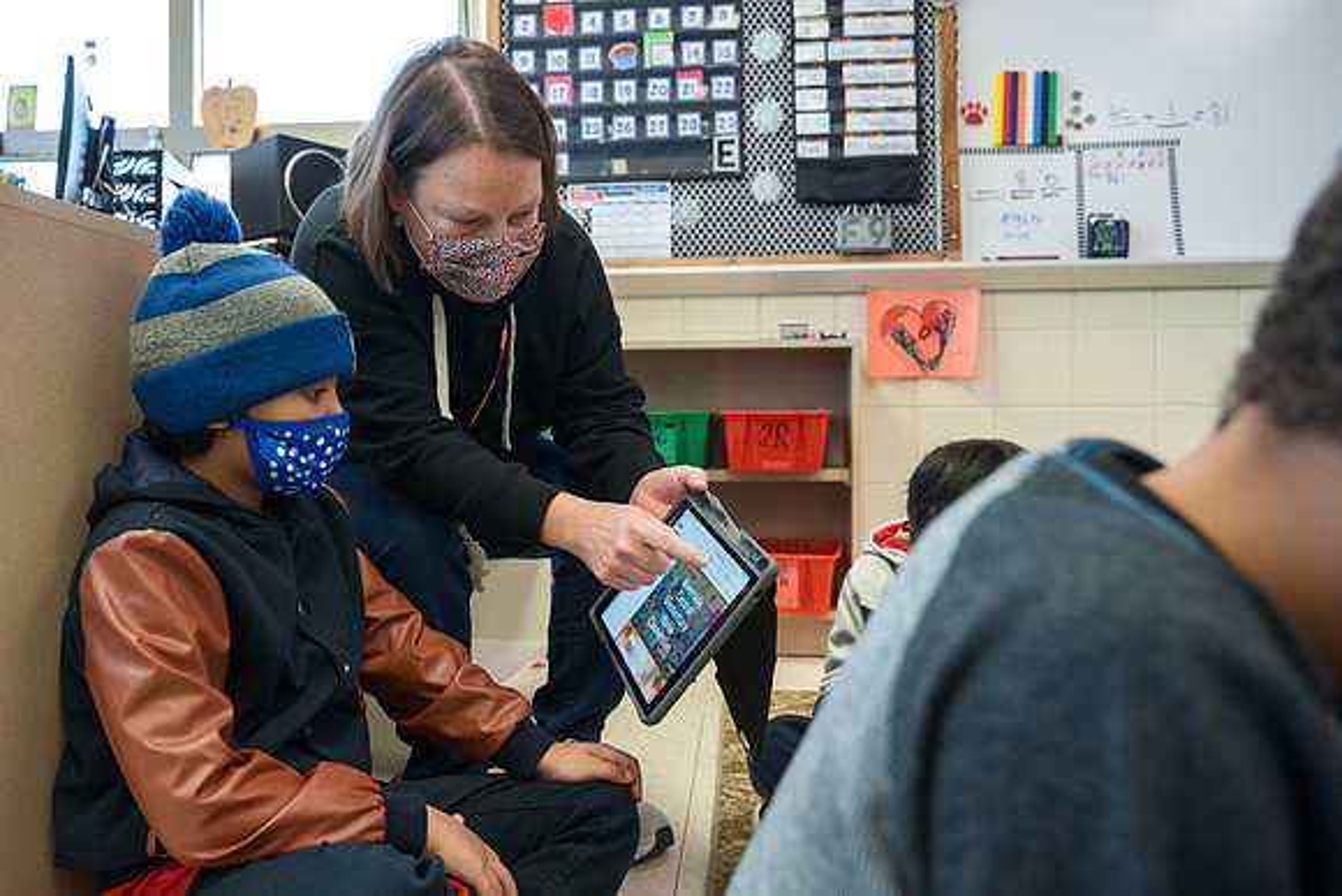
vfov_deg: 43.5
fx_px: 1122
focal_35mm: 30
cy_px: 426
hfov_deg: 61.8
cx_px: 638
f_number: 4.5
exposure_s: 1/250
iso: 3200
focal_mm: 28
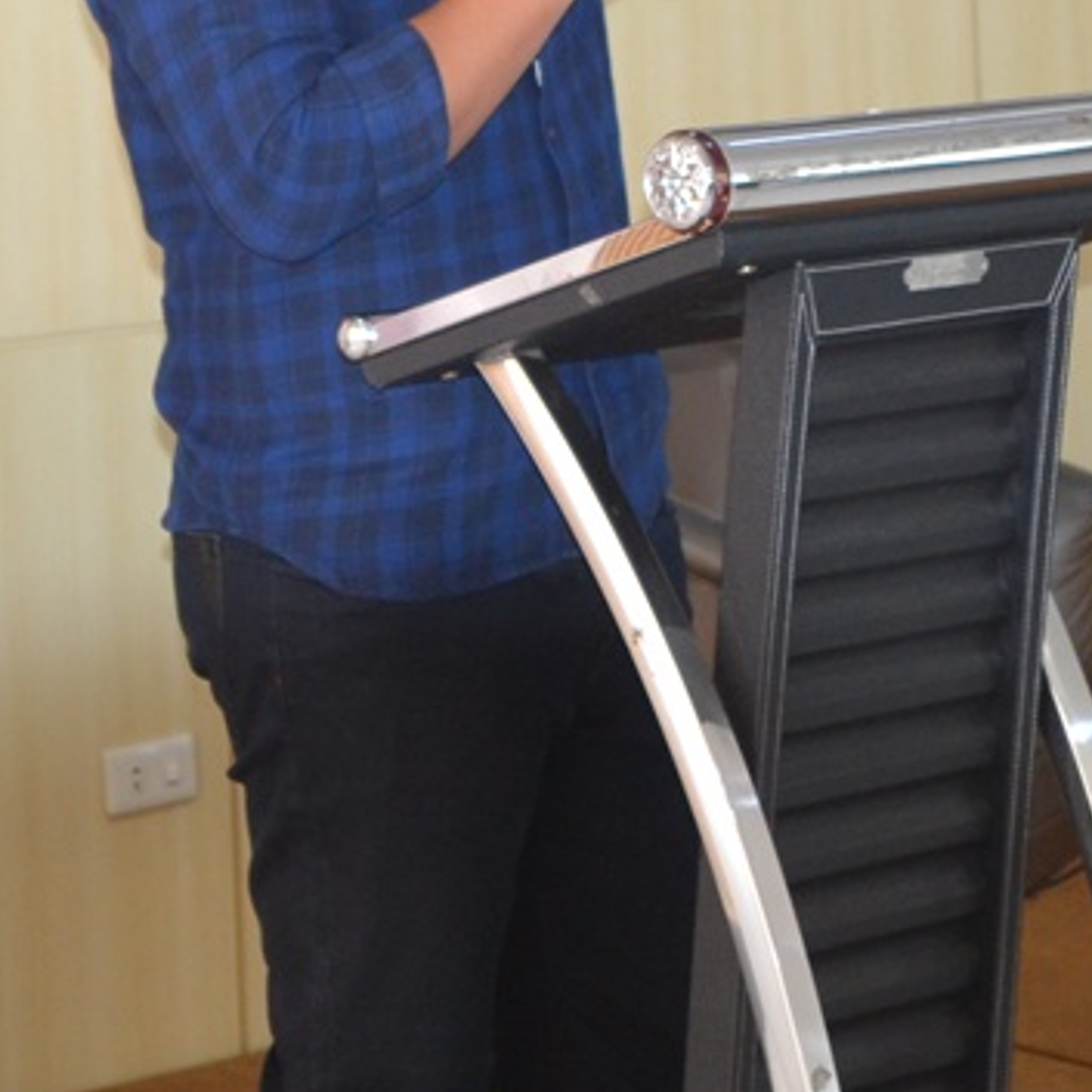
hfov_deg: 13.4
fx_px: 4640
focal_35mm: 130
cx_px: 458
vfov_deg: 12.9
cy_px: -396
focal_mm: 24
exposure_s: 1/60
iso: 500
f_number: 2.8
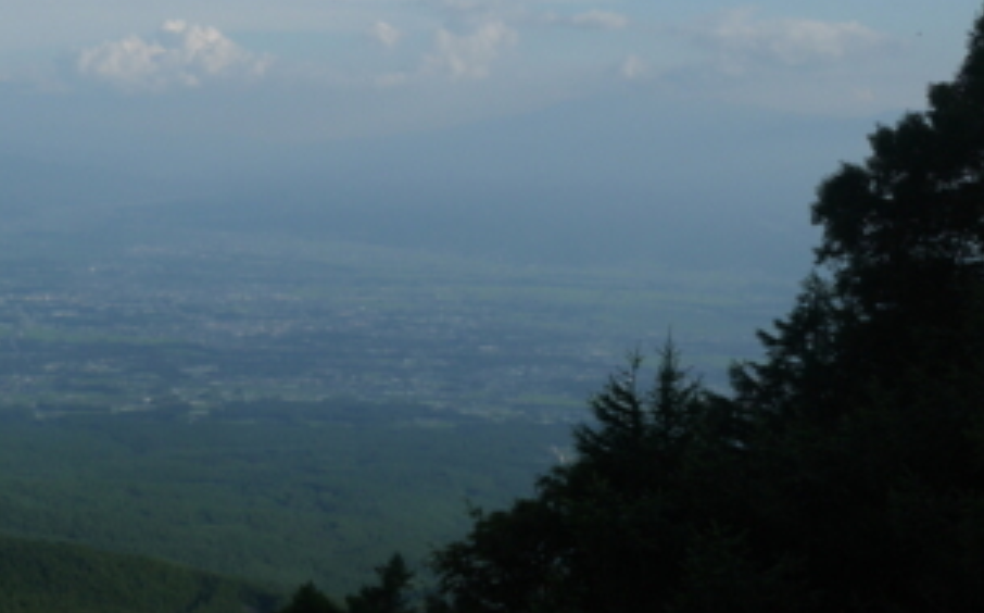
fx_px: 2036
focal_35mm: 76
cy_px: 119
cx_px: 88
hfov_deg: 26.2
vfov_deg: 17.0
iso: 200
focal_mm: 18
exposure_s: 1/400
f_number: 8
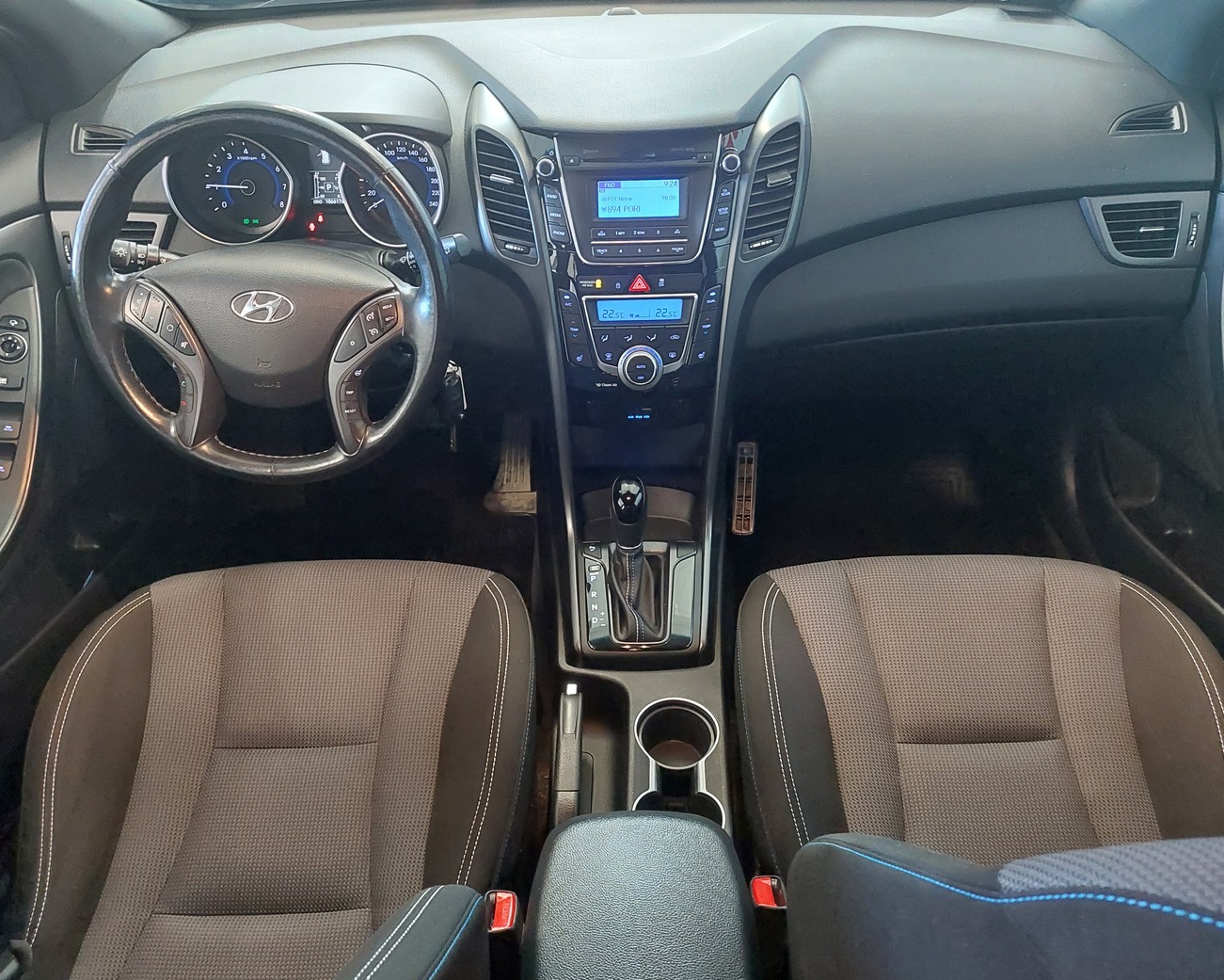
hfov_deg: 64.1
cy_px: 492
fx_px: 978
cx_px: 606
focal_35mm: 27
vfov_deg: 53.2
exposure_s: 1/25
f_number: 1.8
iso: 1000
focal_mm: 5.23
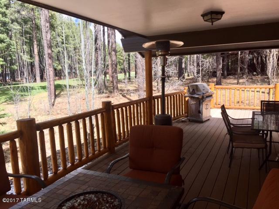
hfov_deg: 61.7
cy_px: 104
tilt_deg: -6.8
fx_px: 234
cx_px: 140
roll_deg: +1.9
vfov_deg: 48.2
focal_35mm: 29
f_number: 2.2
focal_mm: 4.15
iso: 32
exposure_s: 1/775
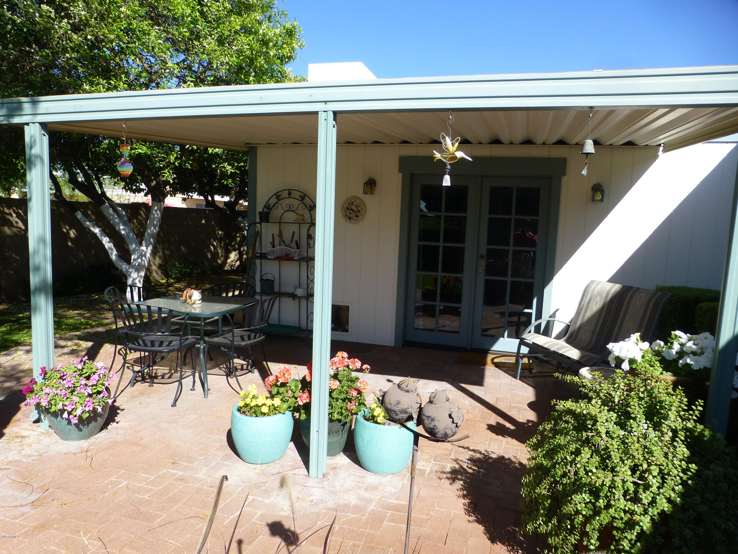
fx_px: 512
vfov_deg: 56.8
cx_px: 369
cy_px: 277
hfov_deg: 71.6
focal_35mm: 24
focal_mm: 4.3
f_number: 4
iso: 100
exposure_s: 1/500
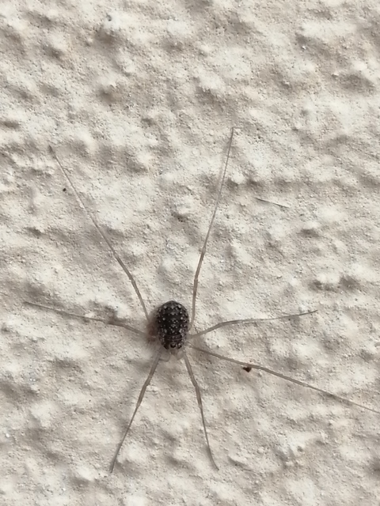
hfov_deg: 14.2
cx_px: 190
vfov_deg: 18.9
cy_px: 253
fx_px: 1522
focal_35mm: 104
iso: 80
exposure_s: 1/50
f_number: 1.8
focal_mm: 3.46
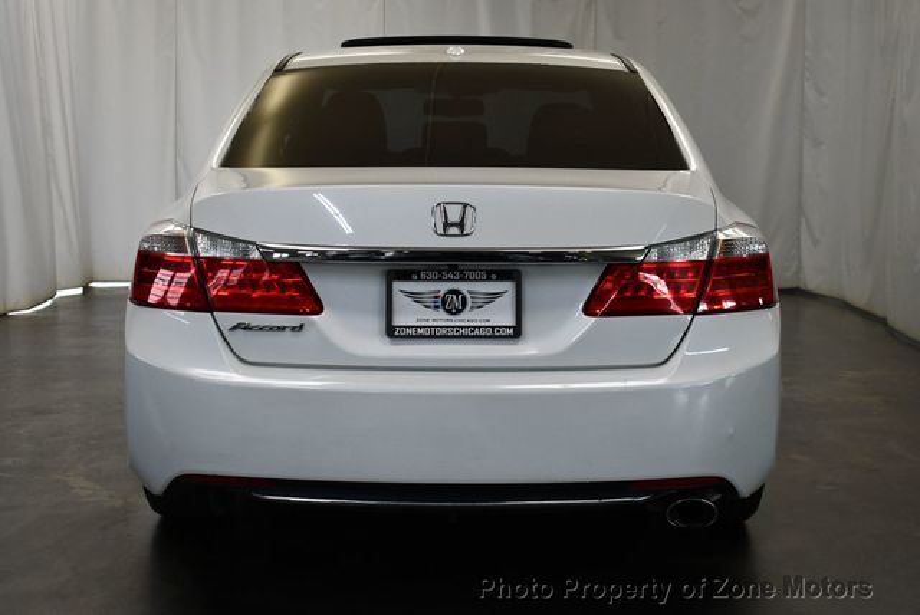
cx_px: 460
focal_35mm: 56
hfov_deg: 35.6
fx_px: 1432
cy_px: 308
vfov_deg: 24.2
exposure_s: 1/250
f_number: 4.2
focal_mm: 28
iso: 720
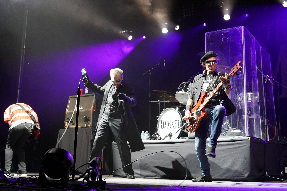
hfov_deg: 43.6
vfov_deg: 29.9
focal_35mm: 45
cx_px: 144
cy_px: 96
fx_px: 359
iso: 3200
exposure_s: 1/160
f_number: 4
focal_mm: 45
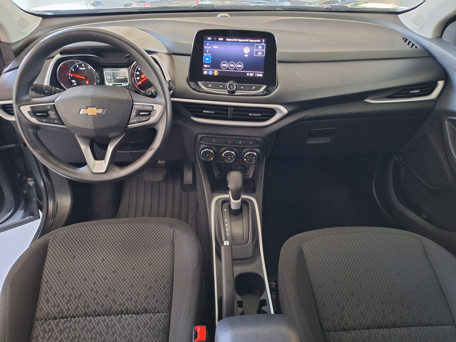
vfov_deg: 58.9
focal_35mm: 23
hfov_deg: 73.9
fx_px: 303
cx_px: 228
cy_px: 171
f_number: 1.8
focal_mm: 5.54
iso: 640
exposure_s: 1/20
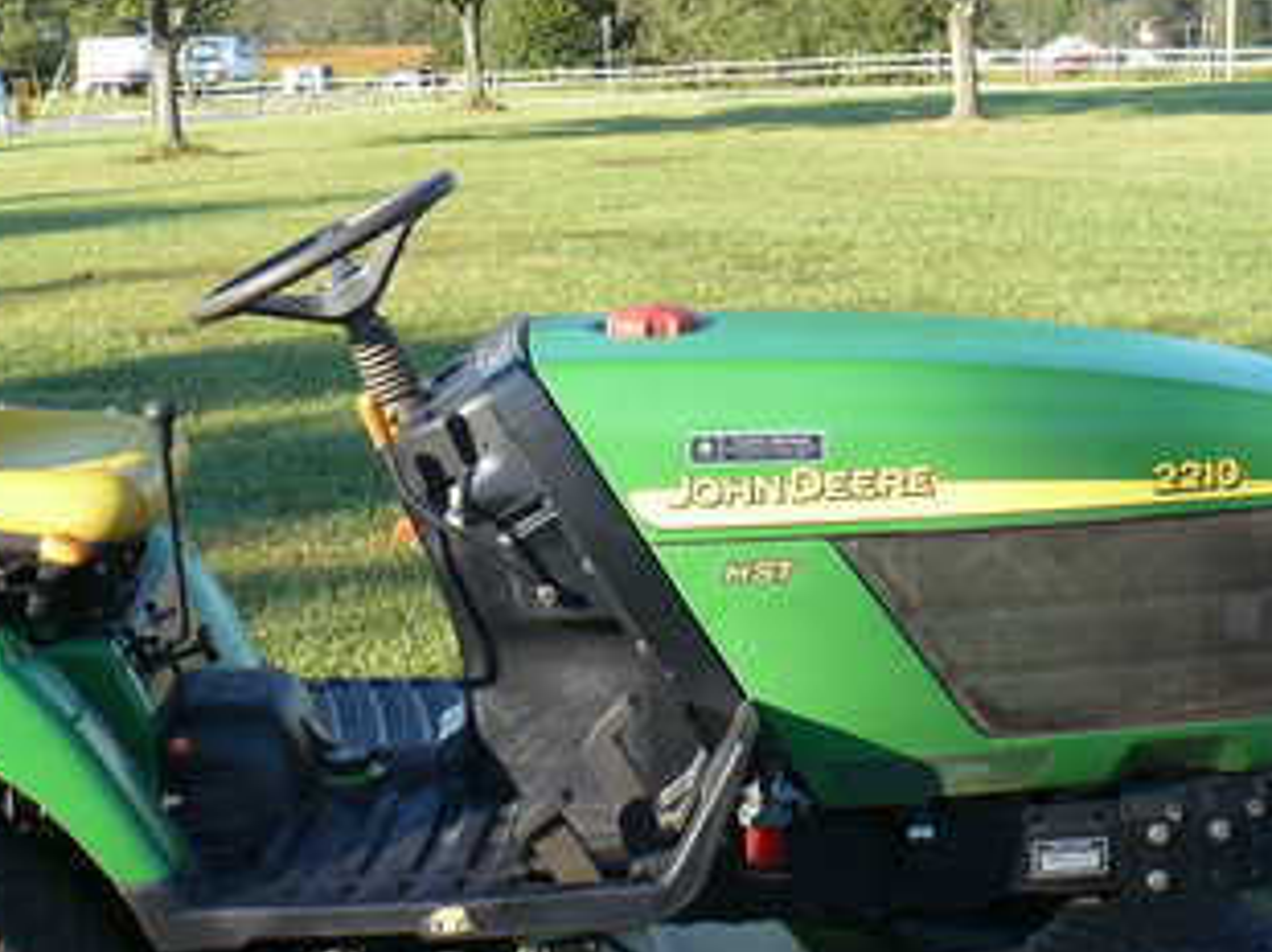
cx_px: 464
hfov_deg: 29.7
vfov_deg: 22.6
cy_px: 492
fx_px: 2387
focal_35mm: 65
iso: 100
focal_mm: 6.1
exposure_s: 1/320
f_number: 2.8
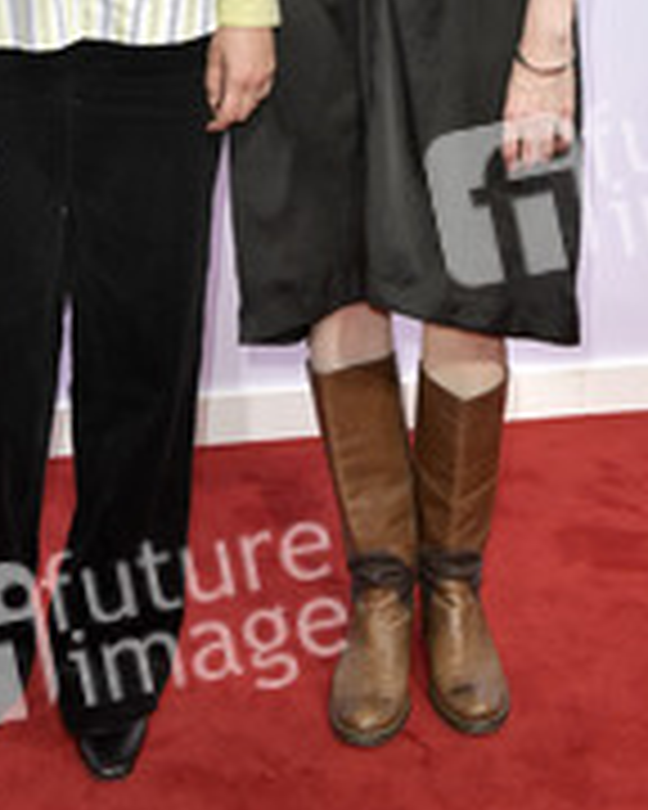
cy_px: -45
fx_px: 1894
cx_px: 248
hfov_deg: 19.4
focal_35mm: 79
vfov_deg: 22.9
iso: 320
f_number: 7.1
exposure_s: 1/160
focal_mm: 38
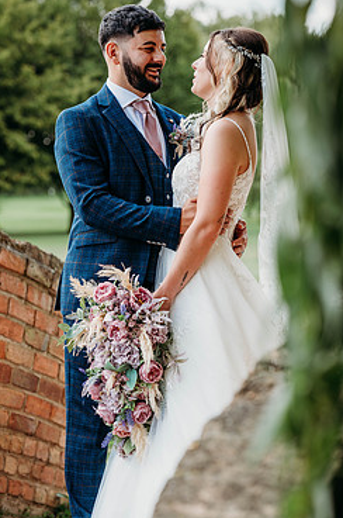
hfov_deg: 13.1
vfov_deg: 19.7
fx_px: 1492
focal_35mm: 104
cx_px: 138
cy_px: 290
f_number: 3.5
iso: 100
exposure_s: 1/400
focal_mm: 85
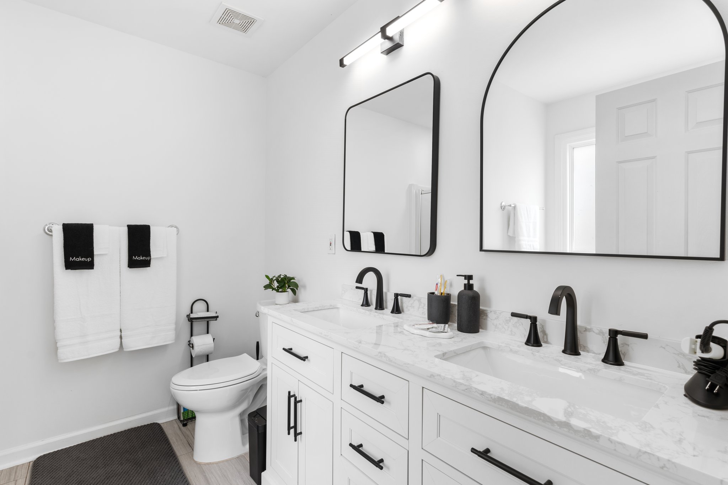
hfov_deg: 93.3
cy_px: 242
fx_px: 344
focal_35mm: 17
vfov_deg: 70.4
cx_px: 364
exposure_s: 1/8
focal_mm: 17
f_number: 9
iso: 200
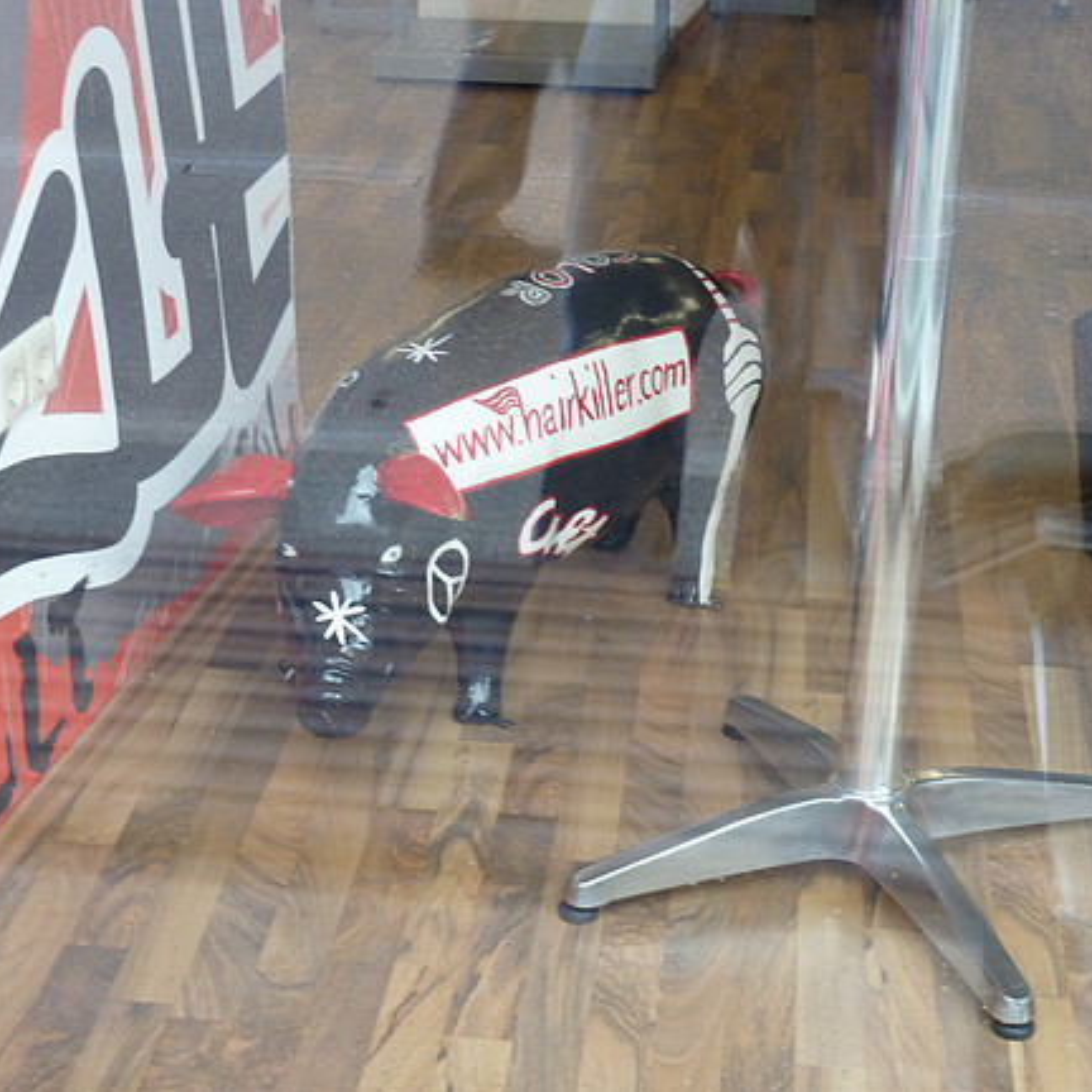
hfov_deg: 24.6
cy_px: 545
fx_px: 2498
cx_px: 503
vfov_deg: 24.7
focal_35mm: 70
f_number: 3.9
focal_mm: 9.7
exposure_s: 1/30
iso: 200
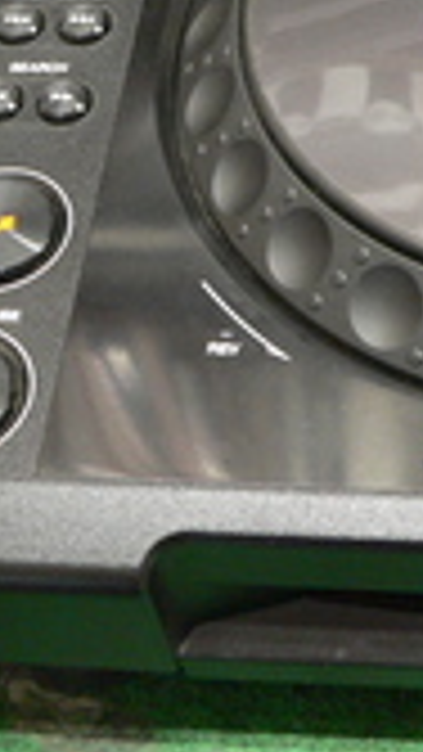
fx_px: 1774
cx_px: 400
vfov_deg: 23.6
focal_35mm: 89
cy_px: 151
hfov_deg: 13.5
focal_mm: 6
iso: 200
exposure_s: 1/6
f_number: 2.8
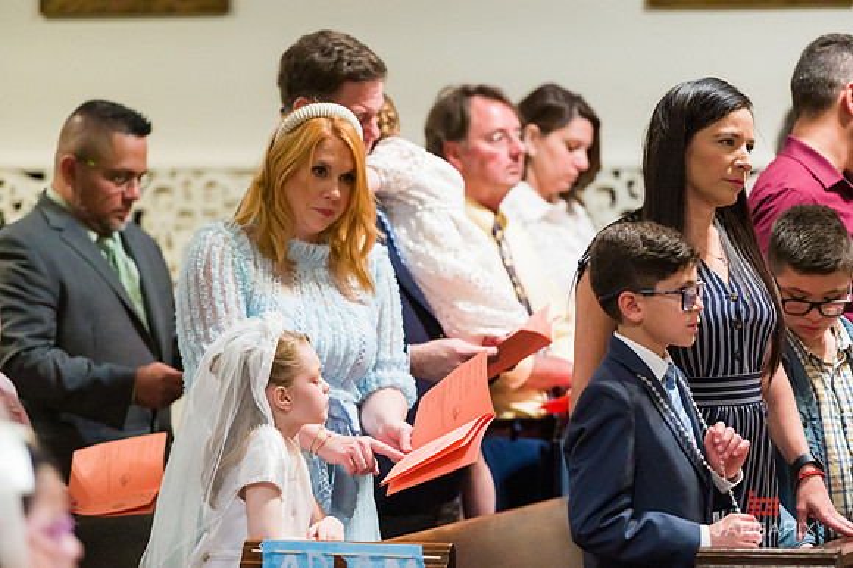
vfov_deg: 6.9
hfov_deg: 10.3
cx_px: 426
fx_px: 4736
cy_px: 284
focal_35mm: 200
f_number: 3.2
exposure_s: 1/200
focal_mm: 200
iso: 6400
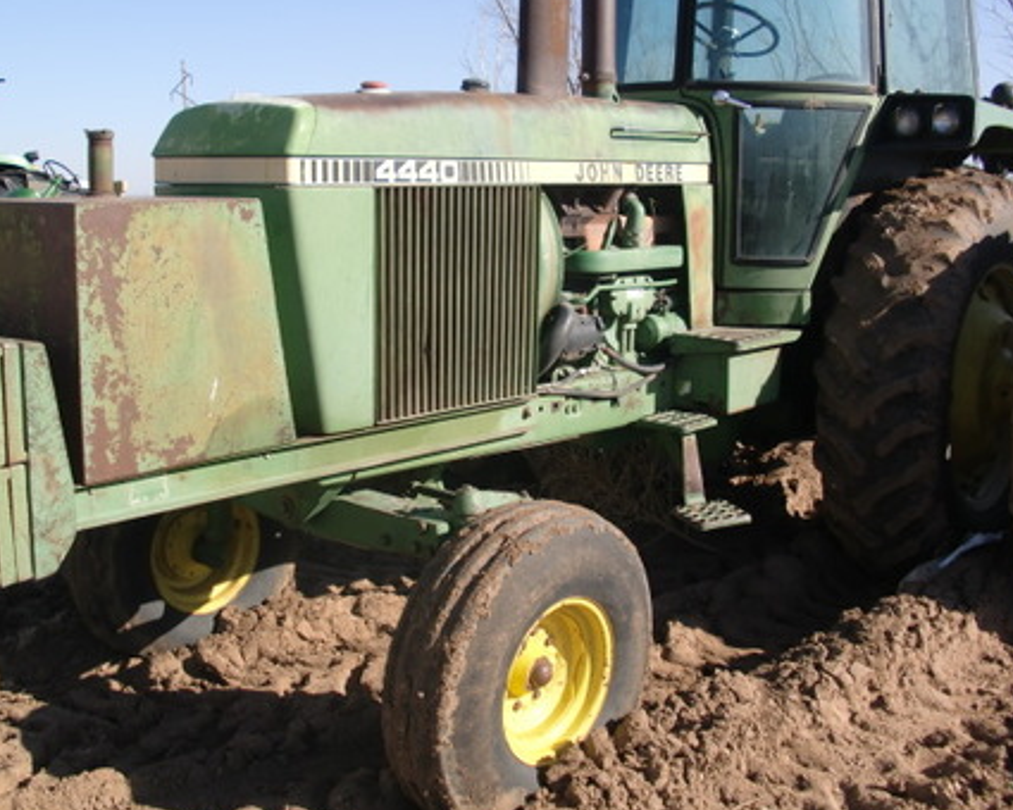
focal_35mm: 45
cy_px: 338
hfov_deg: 41.1
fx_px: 1349
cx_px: 474
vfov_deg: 33.4
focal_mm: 6.3
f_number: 7.9
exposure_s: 1/125
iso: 64
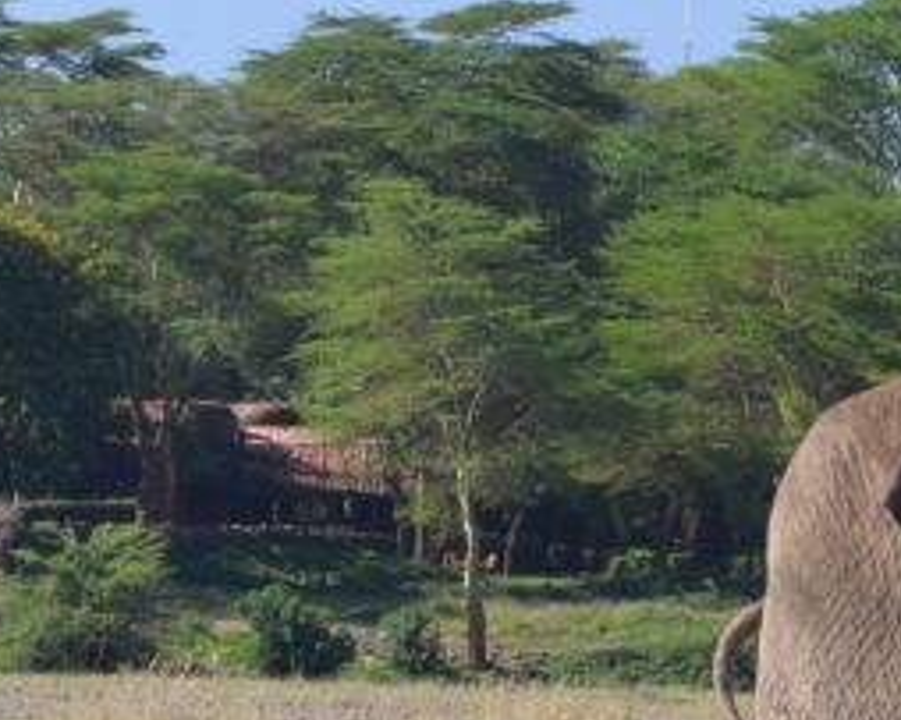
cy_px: 64
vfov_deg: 3.2
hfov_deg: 4.0
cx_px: 284
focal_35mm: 481
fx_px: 12818
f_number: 6.7
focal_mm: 85
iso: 200
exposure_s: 1/750
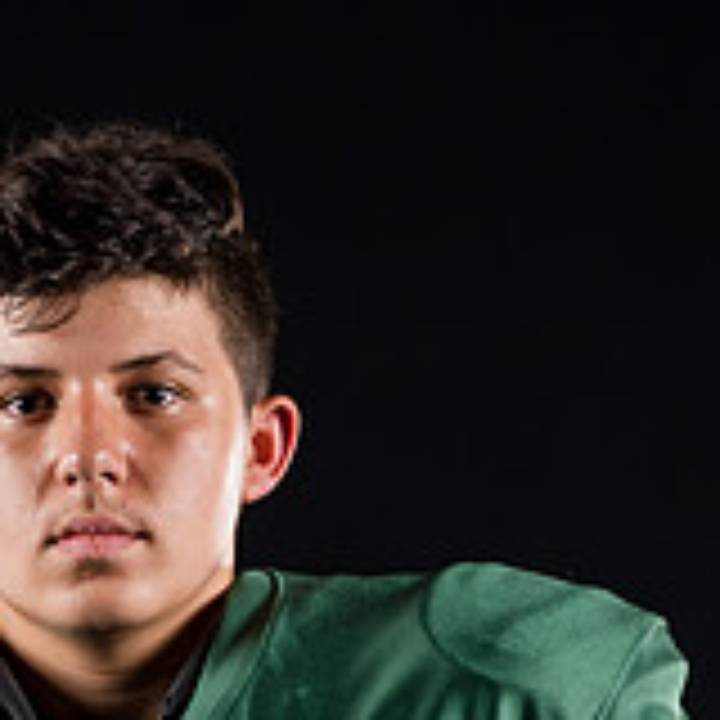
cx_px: 1
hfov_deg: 3.8
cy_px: 728
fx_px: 10895
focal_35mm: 463
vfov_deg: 3.8
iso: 200
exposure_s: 1/160
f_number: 4
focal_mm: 139
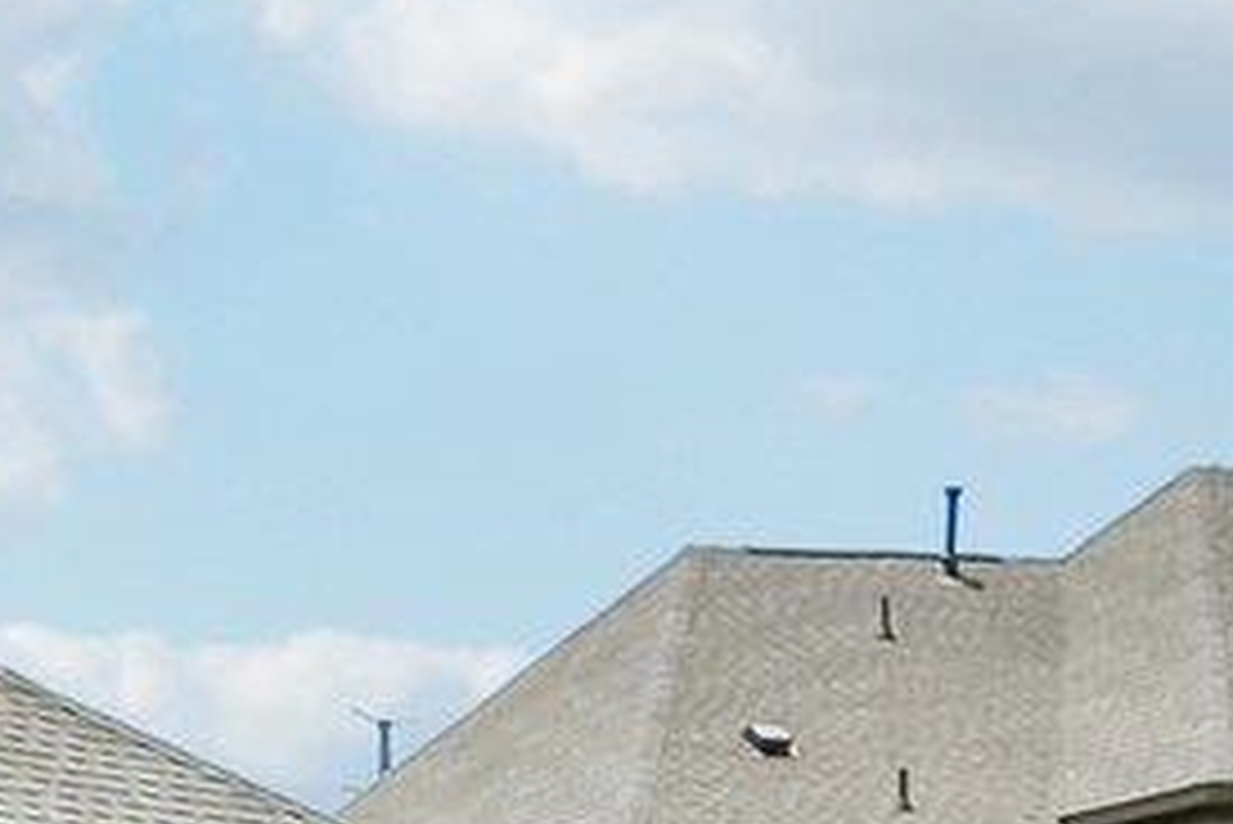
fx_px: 3838
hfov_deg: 16.4
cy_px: 1137
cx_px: -711
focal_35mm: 112
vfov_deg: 11.8
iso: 400
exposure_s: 1/2000
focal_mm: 10
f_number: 8
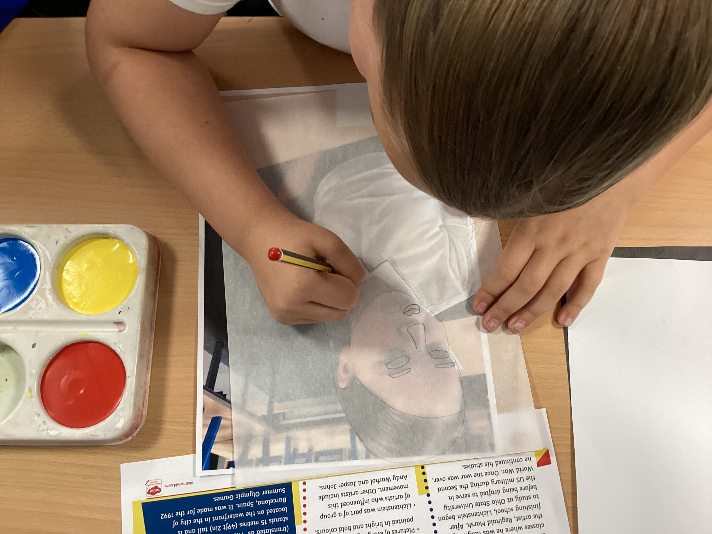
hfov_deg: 58.4
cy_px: 267
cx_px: 356
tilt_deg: -75.3
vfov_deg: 45.4
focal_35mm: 31
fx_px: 638
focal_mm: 3.3
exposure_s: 1/50
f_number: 2.4
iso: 125
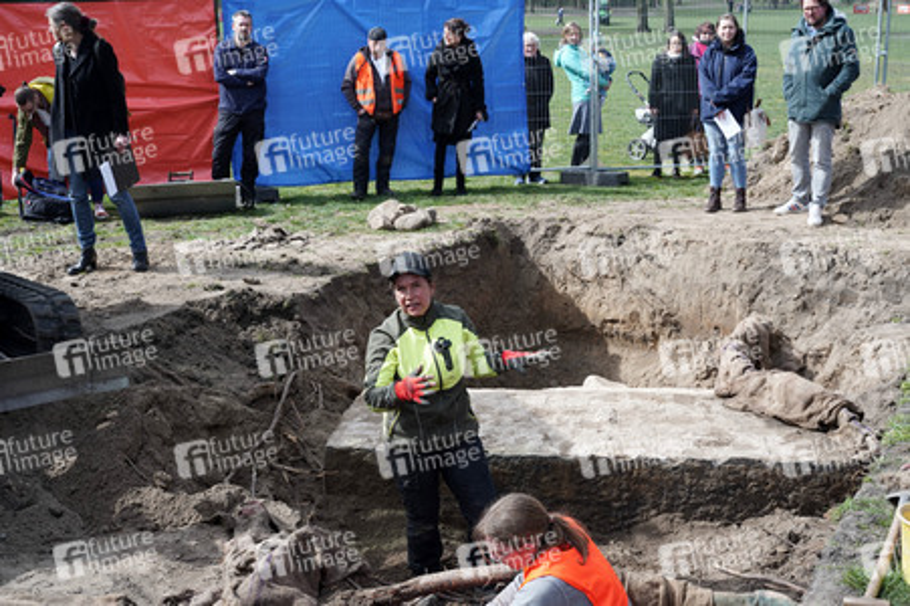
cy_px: 303
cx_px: 455
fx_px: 1263
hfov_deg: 39.6
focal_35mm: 50
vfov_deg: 27.0
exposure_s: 1/100
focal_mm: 50
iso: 320
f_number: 8
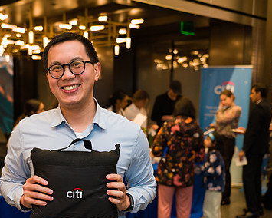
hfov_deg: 37.6
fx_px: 394
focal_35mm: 49
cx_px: 87
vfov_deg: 30.7
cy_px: 141
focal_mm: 32
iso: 400
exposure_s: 1/200
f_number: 3.2
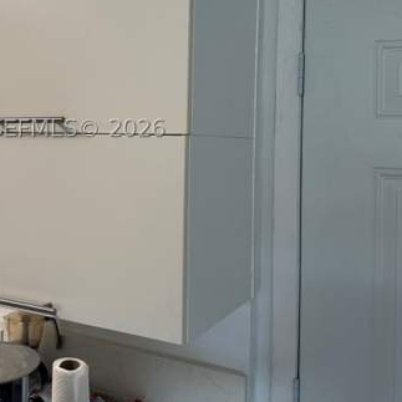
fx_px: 552
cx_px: 136
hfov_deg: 39.6
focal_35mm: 42
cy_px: 128
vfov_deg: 39.5
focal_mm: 6.76
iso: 160
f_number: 1.78
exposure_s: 1/120
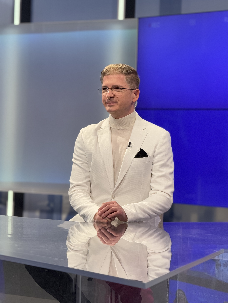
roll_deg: -2.0
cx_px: 114
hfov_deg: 12.3
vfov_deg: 16.4
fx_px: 1054
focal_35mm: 120
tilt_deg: -0.5
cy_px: 152
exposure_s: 1/100
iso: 200
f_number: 2.8
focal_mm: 15.66
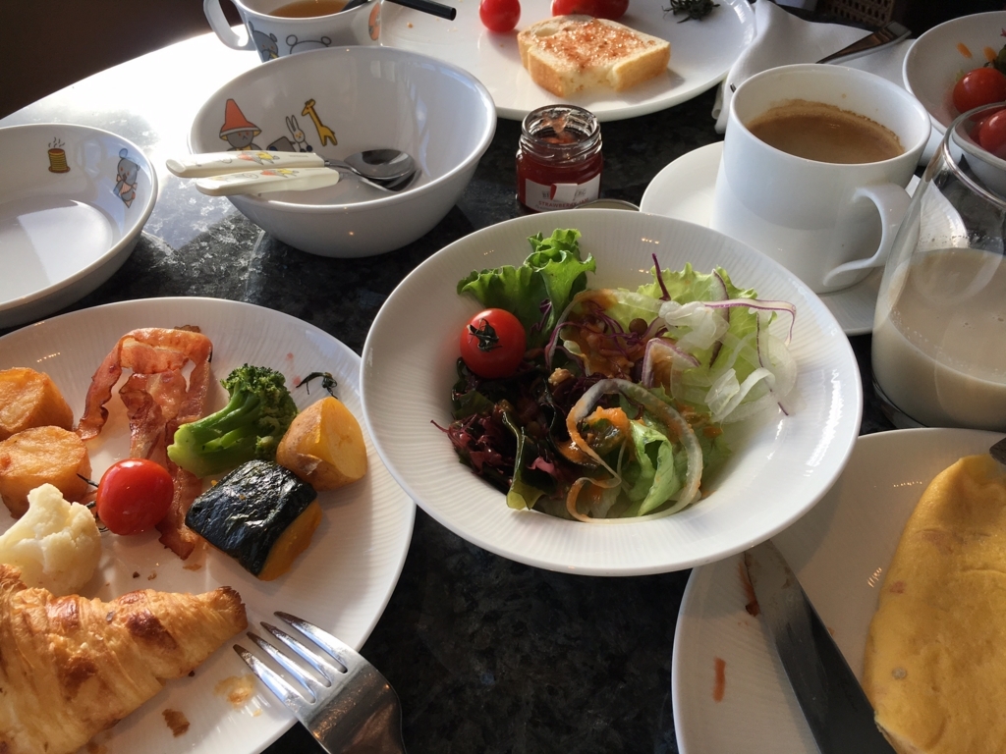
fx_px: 843
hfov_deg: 61.7
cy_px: 377
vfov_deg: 48.2
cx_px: 503
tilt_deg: -47.1
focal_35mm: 29
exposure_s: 1/358
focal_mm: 4.15
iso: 25
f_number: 2.2
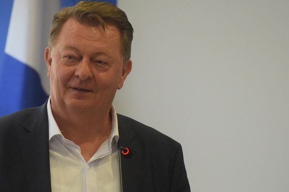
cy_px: 96
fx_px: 3476
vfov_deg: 3.2
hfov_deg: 4.8
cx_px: 93
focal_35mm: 433
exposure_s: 1/400
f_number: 5.3
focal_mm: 210
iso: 6400
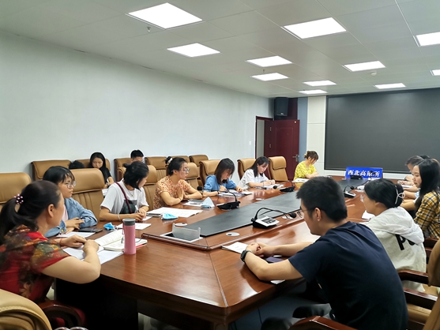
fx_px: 356
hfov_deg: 63.4
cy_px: 171
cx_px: 229
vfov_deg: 49.8
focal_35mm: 28
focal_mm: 4.75
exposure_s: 1/120
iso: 160
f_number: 1.8
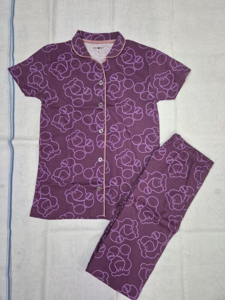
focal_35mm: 23
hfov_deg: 58.9
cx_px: 112
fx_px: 199
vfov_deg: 73.9
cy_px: 150
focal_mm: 5.4
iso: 1250
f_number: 1.8
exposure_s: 1/100
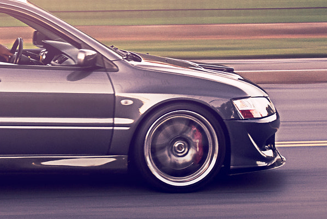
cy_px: 48
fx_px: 2256
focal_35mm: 248
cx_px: 31
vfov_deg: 5.6
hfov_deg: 8.3
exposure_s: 1/50
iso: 800
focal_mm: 62
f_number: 6.3
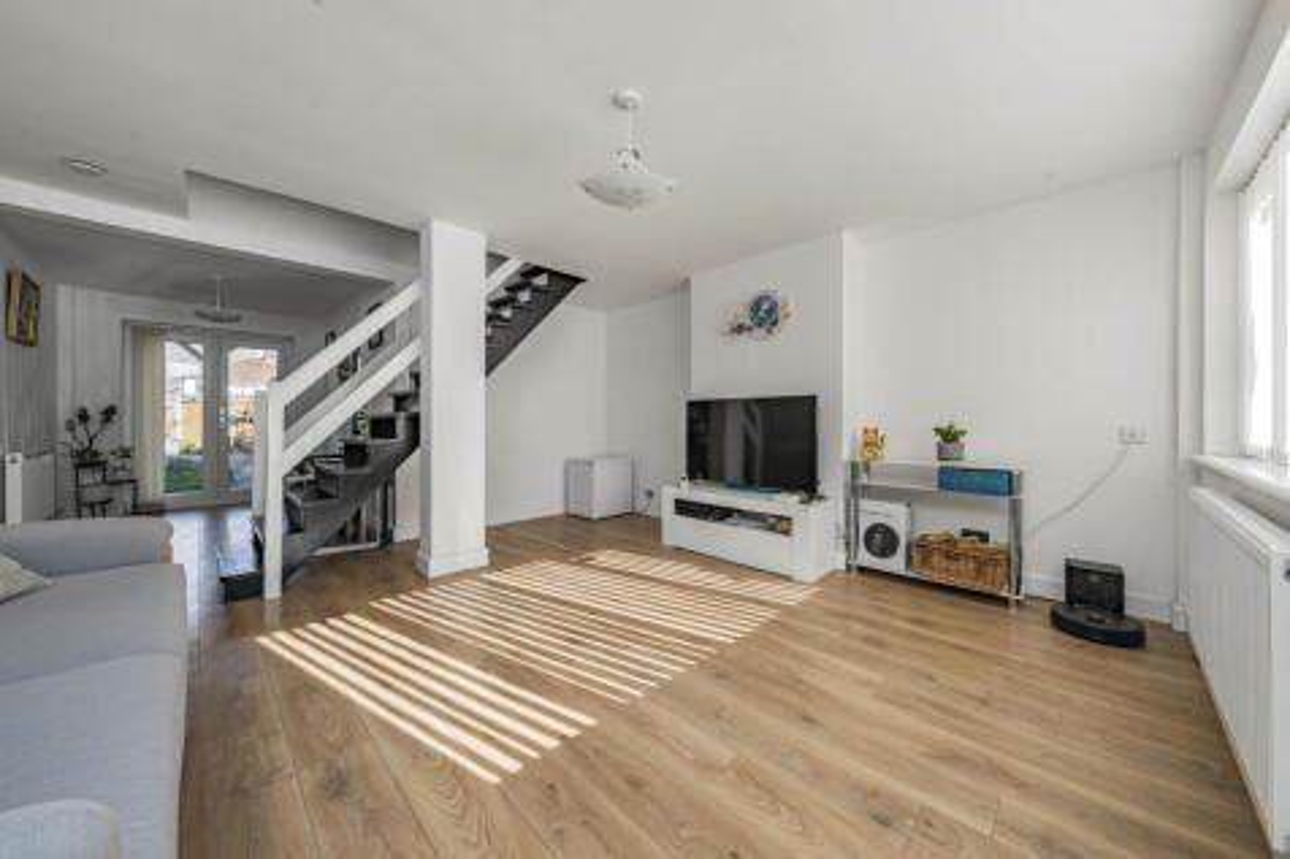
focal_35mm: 12
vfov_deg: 90.0
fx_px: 430
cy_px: 430
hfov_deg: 112.6
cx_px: 645
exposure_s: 1/125
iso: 320
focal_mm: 12
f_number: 9
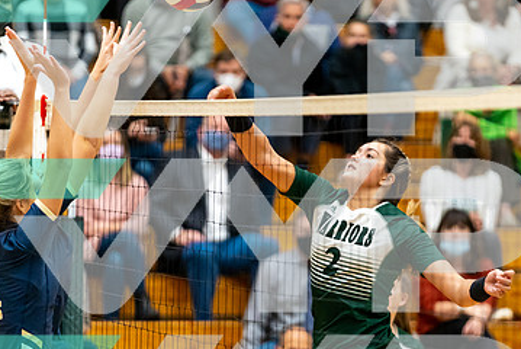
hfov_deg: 6.4
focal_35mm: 323
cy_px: 236
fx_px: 4678
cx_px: 344
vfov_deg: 4.3
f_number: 2.8
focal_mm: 200
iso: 3200
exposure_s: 1/1250
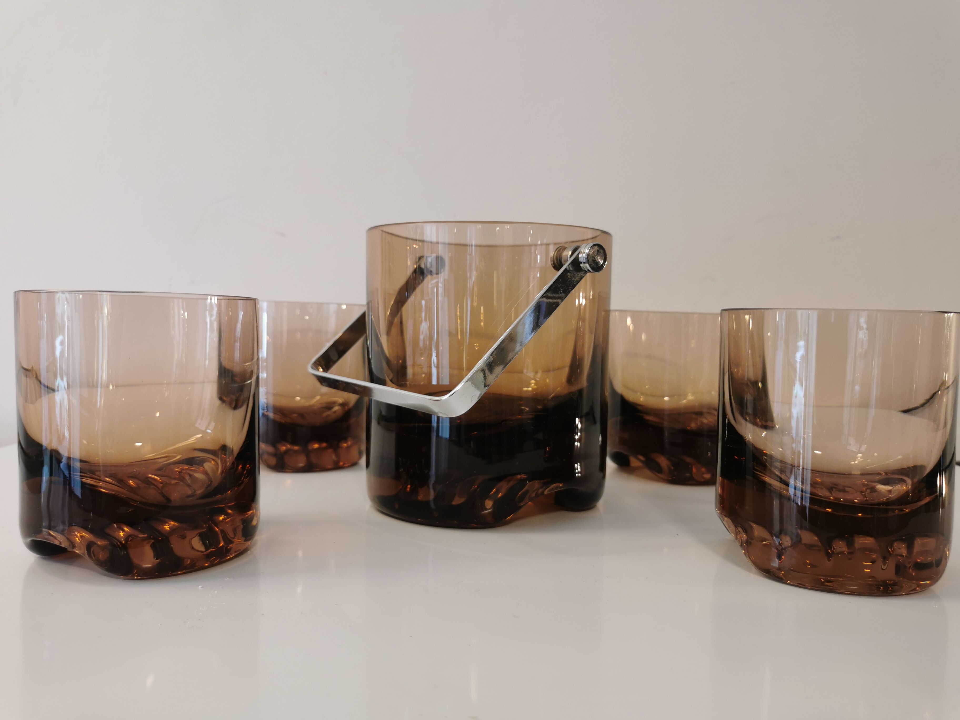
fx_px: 749
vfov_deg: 51.4
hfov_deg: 65.3
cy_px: 360
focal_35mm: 27
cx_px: 480
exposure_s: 1/100
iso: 64
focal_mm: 5.58
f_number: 1.8
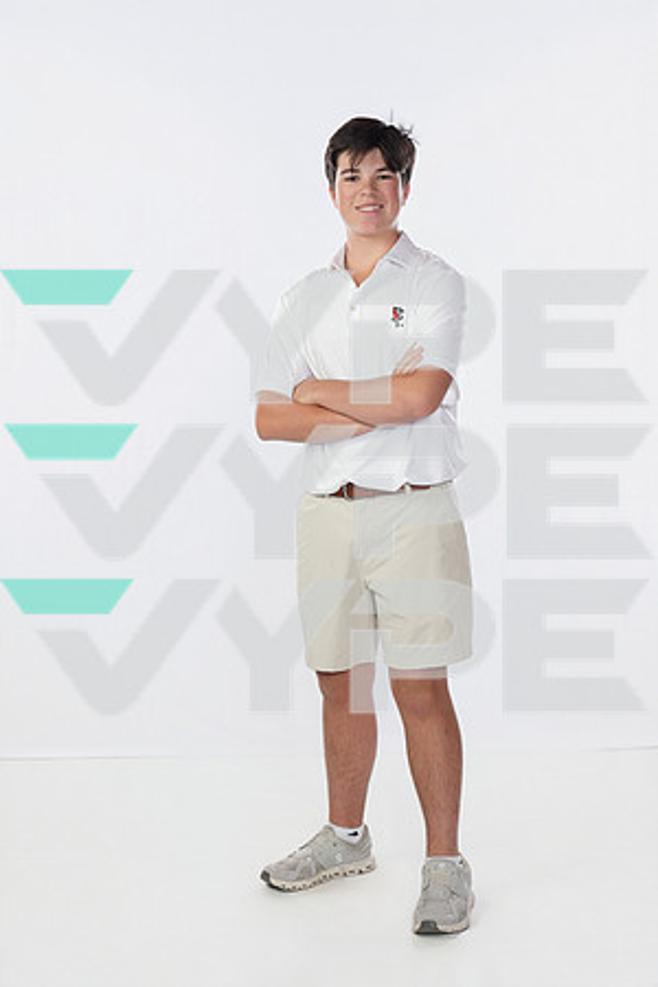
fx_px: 1672
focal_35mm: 61
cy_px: 494
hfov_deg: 22.3
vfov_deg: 32.9
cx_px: 329
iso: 640
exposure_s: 1/250
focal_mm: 61
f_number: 8
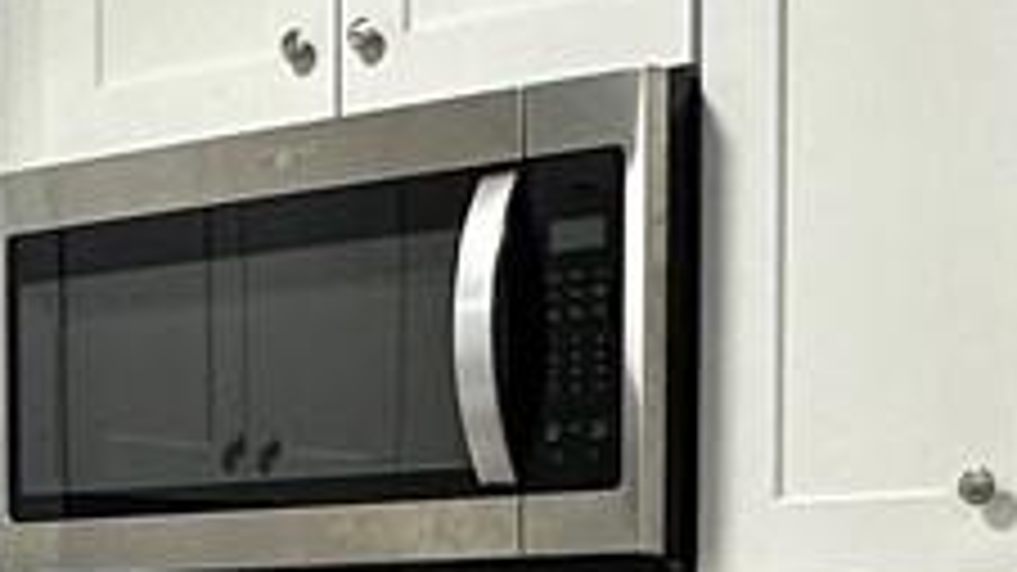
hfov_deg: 19.2
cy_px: 874
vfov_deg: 10.8
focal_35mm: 108
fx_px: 2912
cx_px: -14
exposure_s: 1/120
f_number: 2.2
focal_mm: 2.22
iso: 200
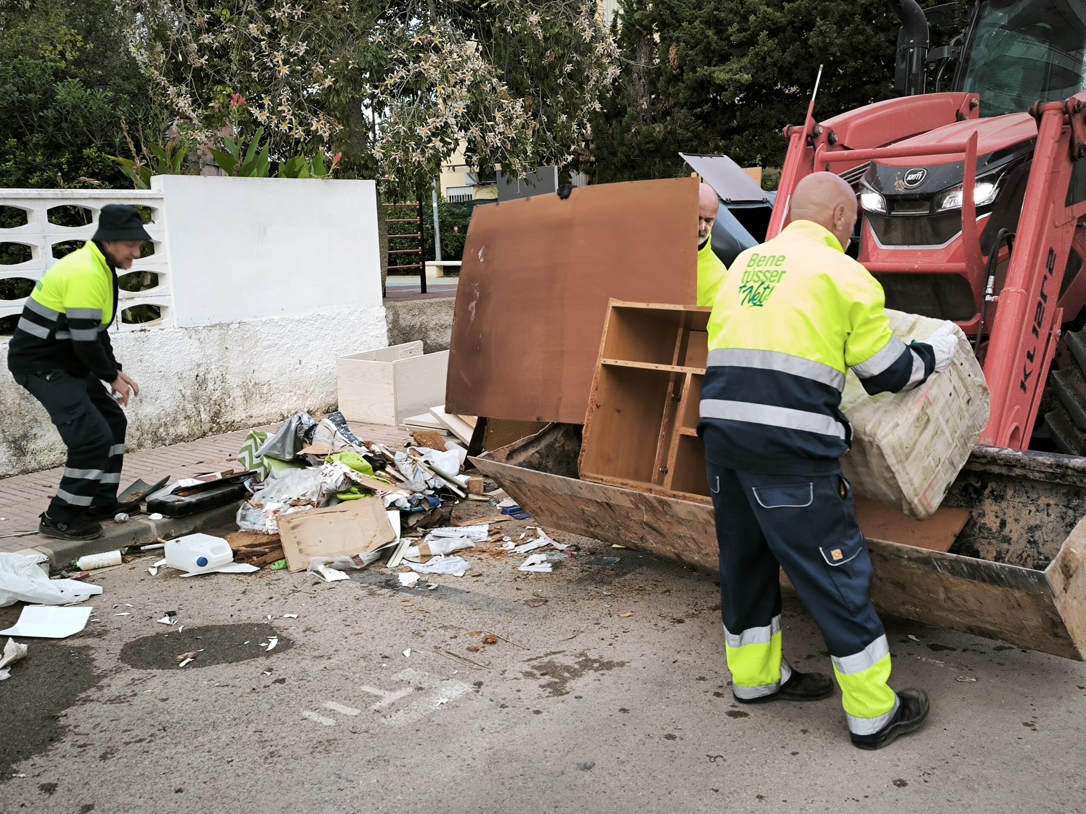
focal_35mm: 33
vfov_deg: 42.9
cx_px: 543
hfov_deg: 55.4
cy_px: 407
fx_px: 1035
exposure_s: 1/100
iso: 100
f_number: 1.9
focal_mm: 6.92
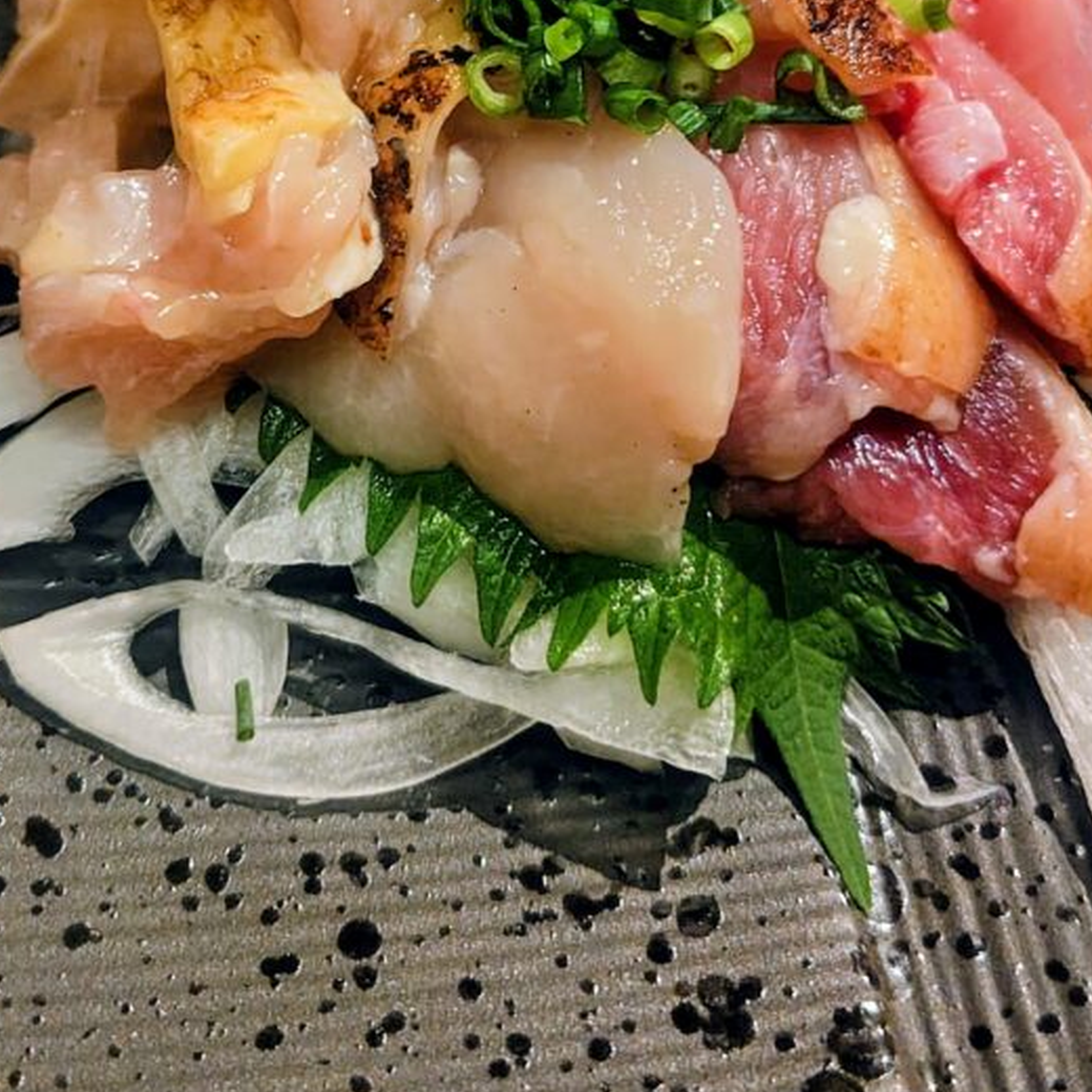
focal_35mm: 50
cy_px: 206
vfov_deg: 33.0
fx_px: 1785
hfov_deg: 34.0
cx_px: 475
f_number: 1.9
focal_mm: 5.6
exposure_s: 1/50
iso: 1998
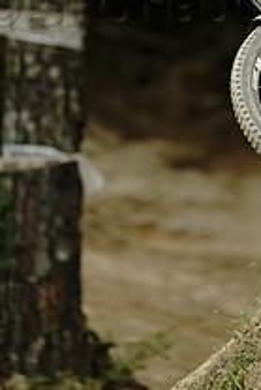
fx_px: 14091
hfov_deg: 1.1
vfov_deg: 1.6
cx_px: 222
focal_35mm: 1298
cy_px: 2
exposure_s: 1/1600
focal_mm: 600
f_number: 4
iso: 2000
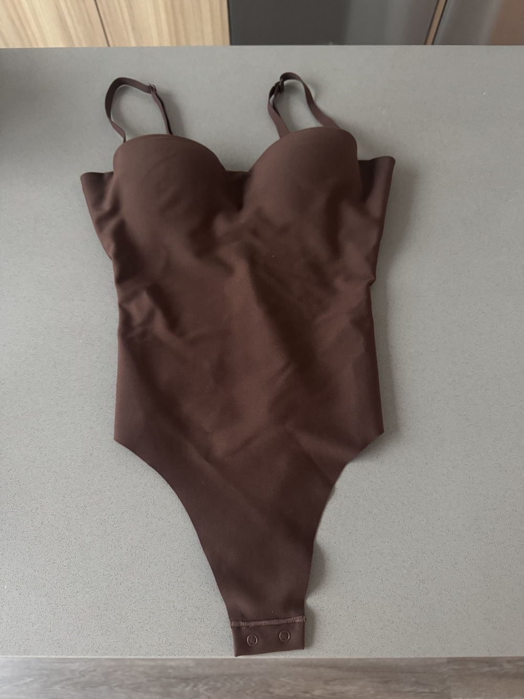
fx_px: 484
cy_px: 350
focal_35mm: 24
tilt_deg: -67.1
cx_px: 262
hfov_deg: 56.8
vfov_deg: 71.6
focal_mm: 6.76
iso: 640
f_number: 1.78
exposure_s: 1/60
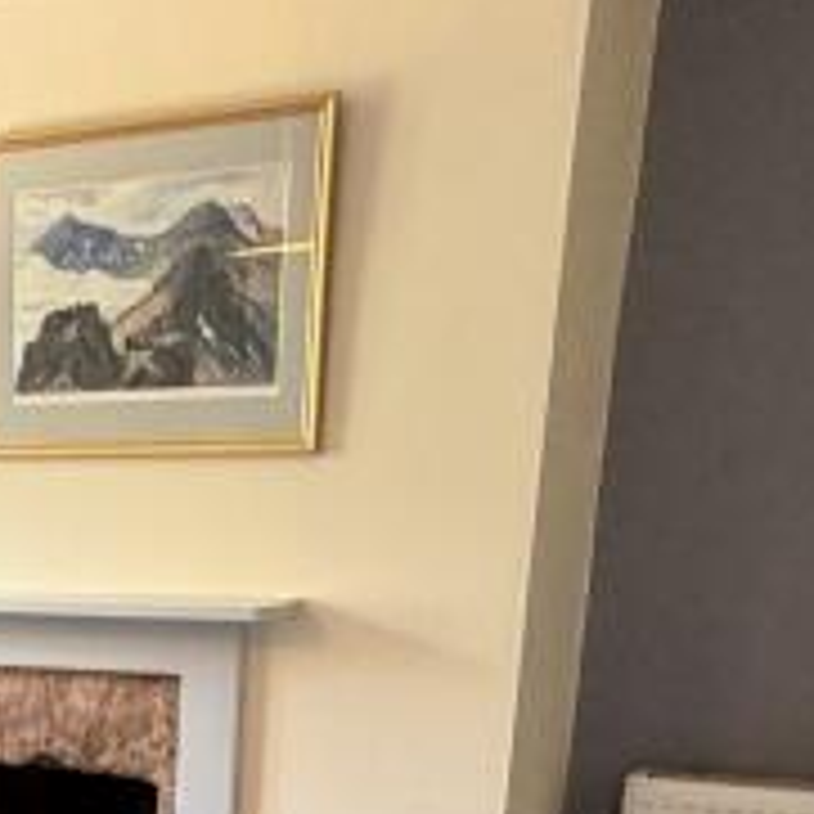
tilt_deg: -16.6
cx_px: -315
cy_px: 989
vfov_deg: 22.6
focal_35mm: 70
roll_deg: +1.7
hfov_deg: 21.6
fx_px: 1862
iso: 320
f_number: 2.2
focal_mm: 2.22
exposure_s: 1/50
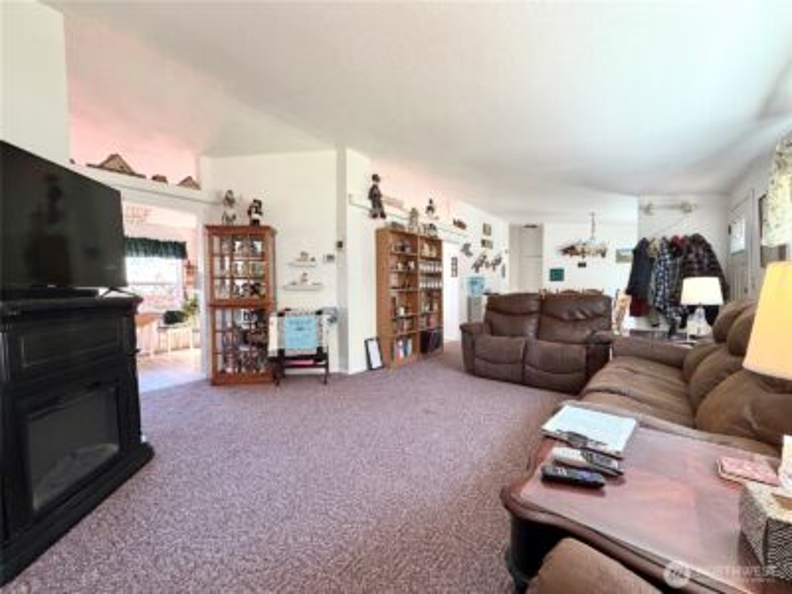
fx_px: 320
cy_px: 297
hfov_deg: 102.1
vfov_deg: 85.7
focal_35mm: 14
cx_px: 396
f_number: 2.2
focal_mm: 2.22
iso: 320
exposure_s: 1/120
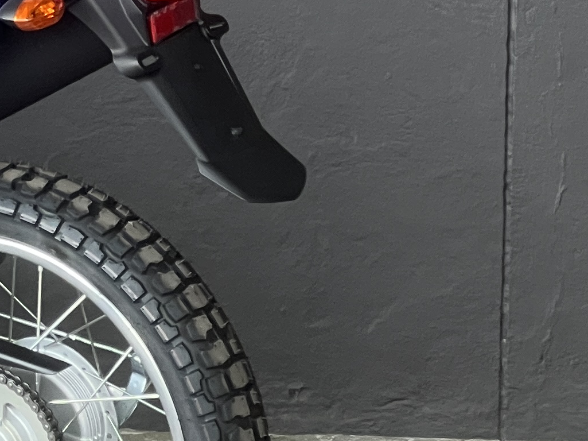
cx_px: -308
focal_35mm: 303
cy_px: 63
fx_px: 5145
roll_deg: -0.9
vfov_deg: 4.9
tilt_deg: -4.8
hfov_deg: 6.5
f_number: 2.8
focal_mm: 9
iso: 100
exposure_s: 1/99
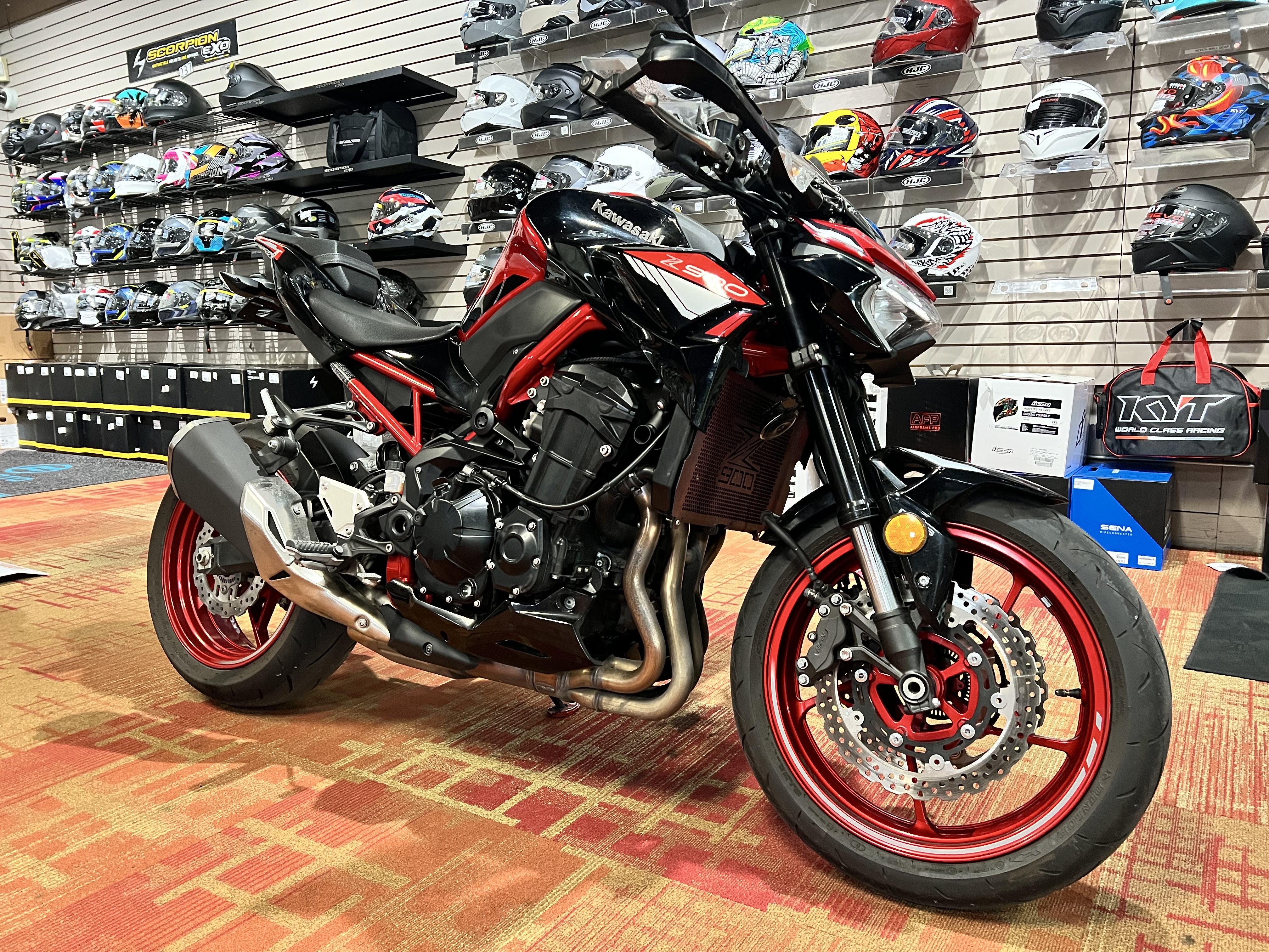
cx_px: 634
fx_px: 953
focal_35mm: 26
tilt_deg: -9.5
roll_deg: +0.7
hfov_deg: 67.3
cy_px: 476
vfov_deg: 53.1
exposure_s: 1/60
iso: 500
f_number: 1.5
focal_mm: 5.7
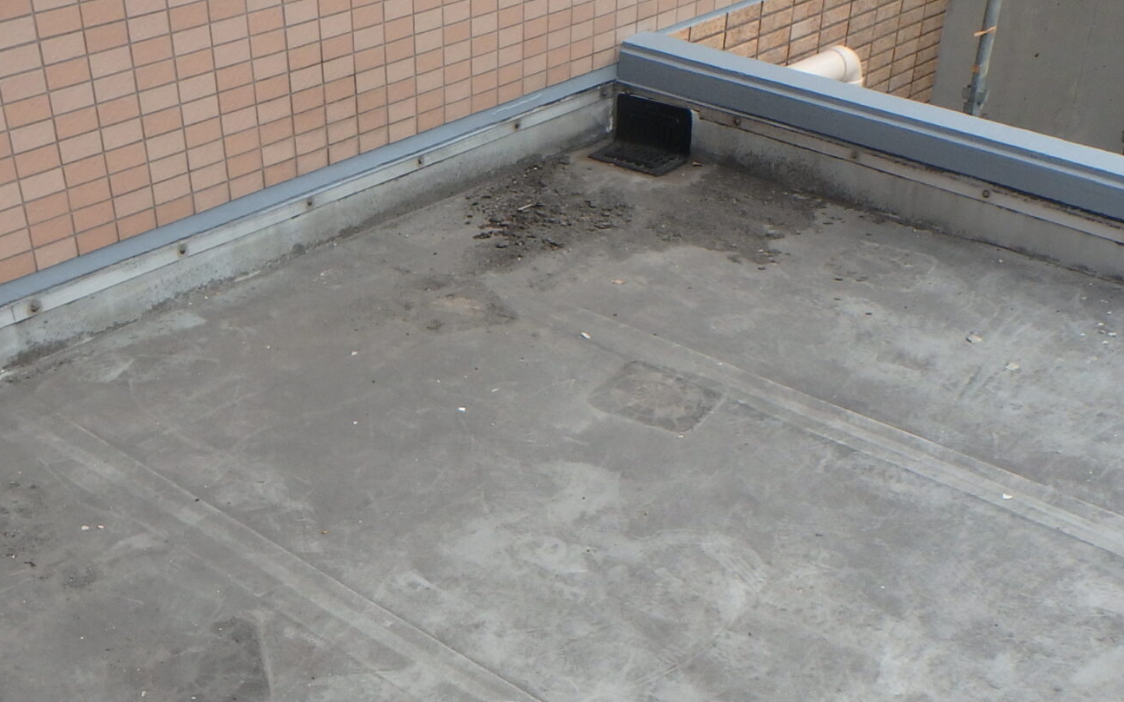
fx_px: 1348
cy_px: 556
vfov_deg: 28.6
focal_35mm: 44
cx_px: 538
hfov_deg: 45.3
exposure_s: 1/100
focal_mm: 3.7
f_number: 3.5
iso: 125
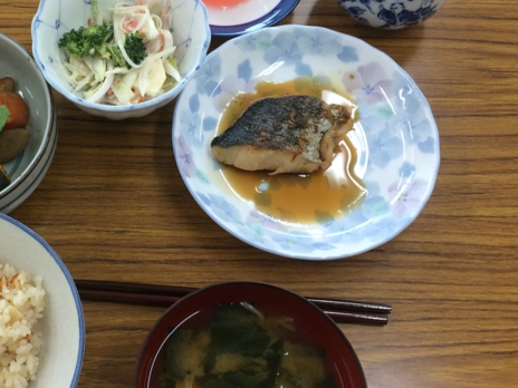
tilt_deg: -67.0
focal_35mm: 50
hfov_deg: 37.1
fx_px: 748
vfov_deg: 29.1
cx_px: 116
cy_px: 198
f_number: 2.2
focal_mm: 4.15
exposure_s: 1/60
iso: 50
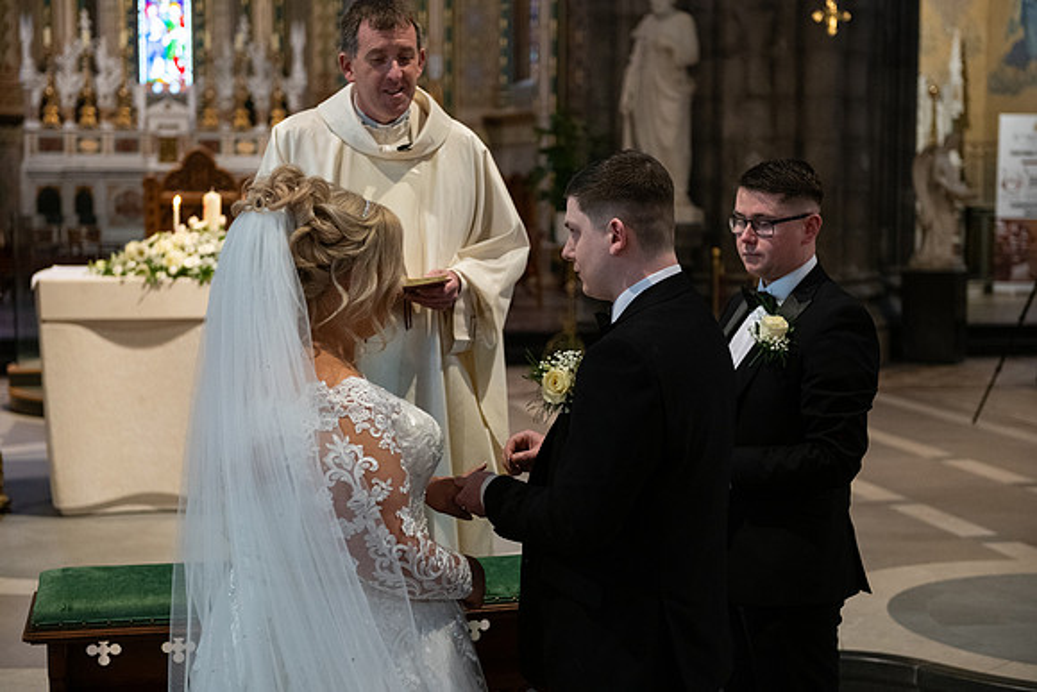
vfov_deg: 21.9
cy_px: 346
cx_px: 518
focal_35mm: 62
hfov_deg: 32.4
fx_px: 1786
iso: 1250
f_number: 3.5
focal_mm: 62
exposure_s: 1/160
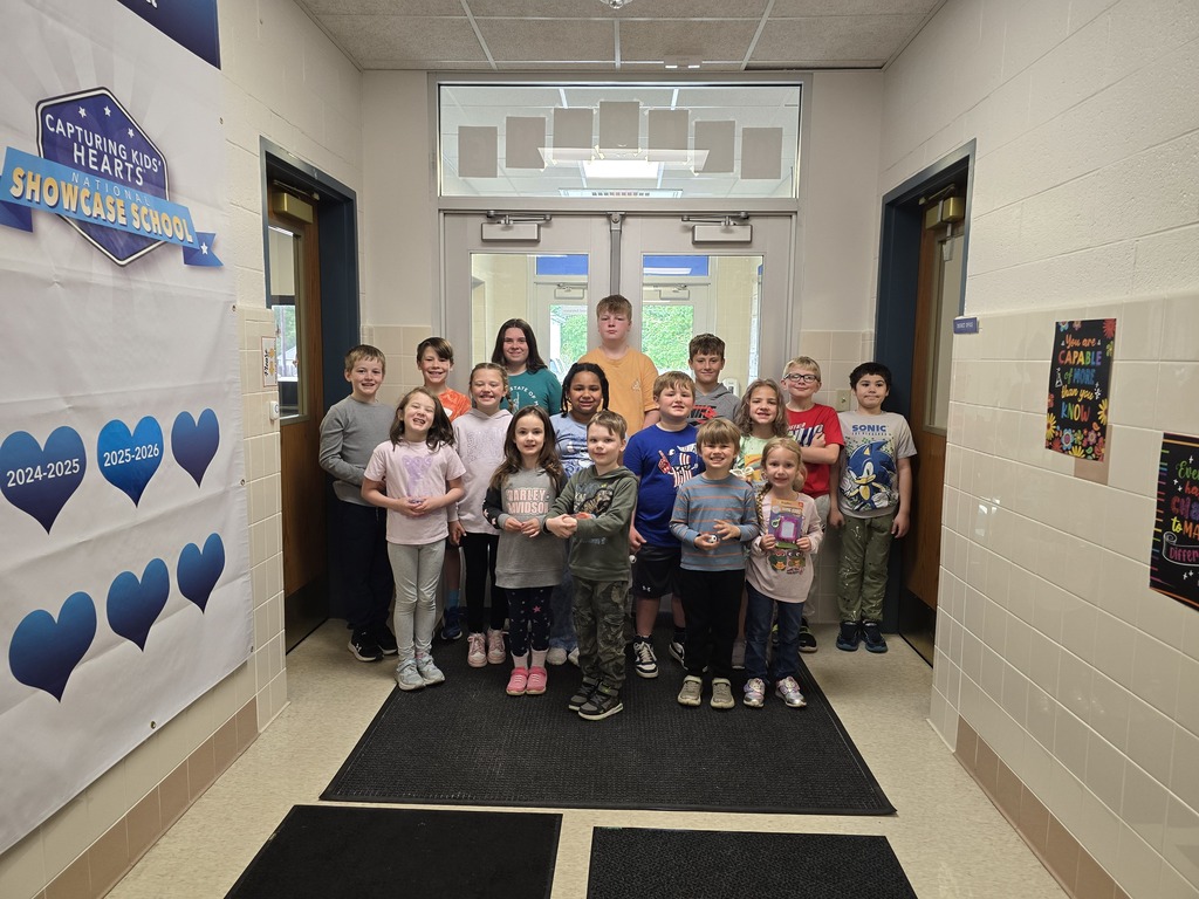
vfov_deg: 58.9
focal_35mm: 23
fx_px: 797
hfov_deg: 73.9
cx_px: 600
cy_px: 450
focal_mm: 6.3
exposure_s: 1/120
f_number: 1.7
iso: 320
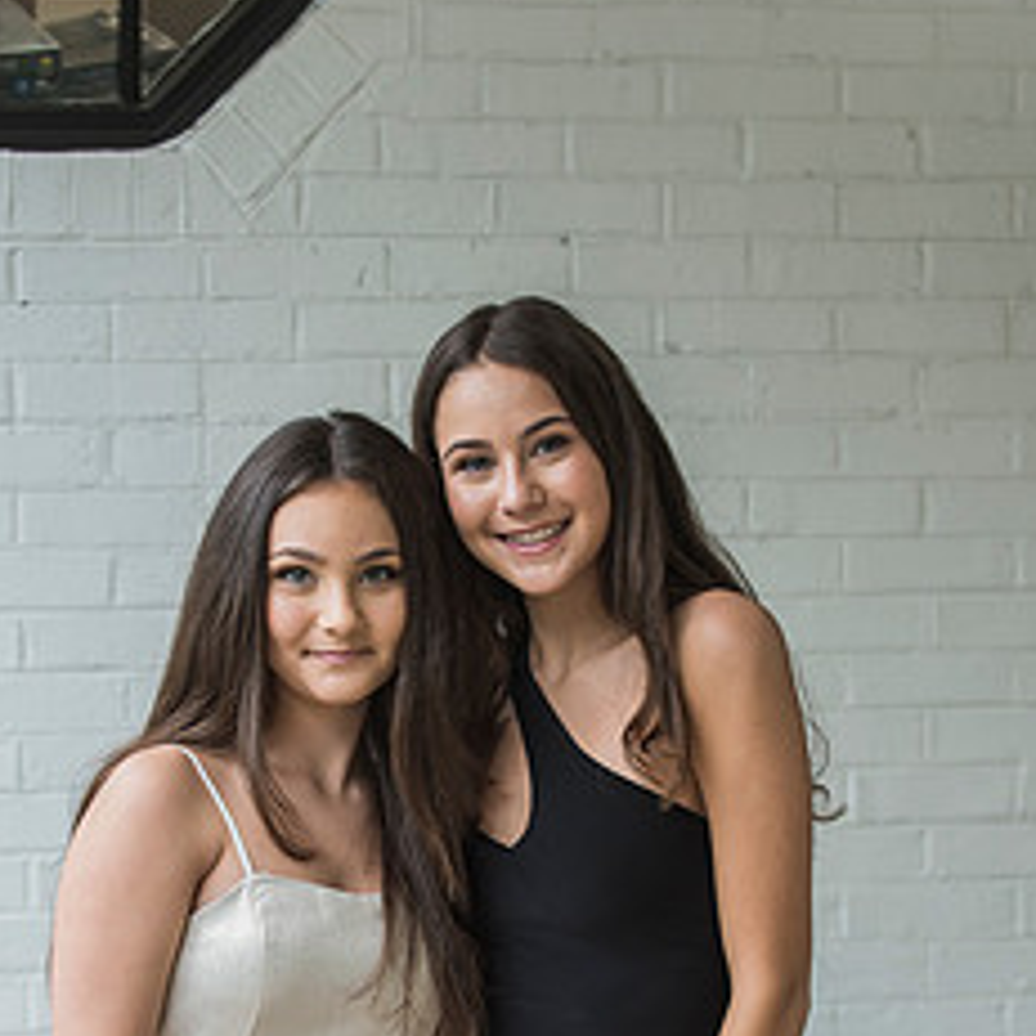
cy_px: 870
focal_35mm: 129
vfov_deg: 13.4
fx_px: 4368
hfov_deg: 13.5
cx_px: 444
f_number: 4
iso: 640
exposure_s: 1/320
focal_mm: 78
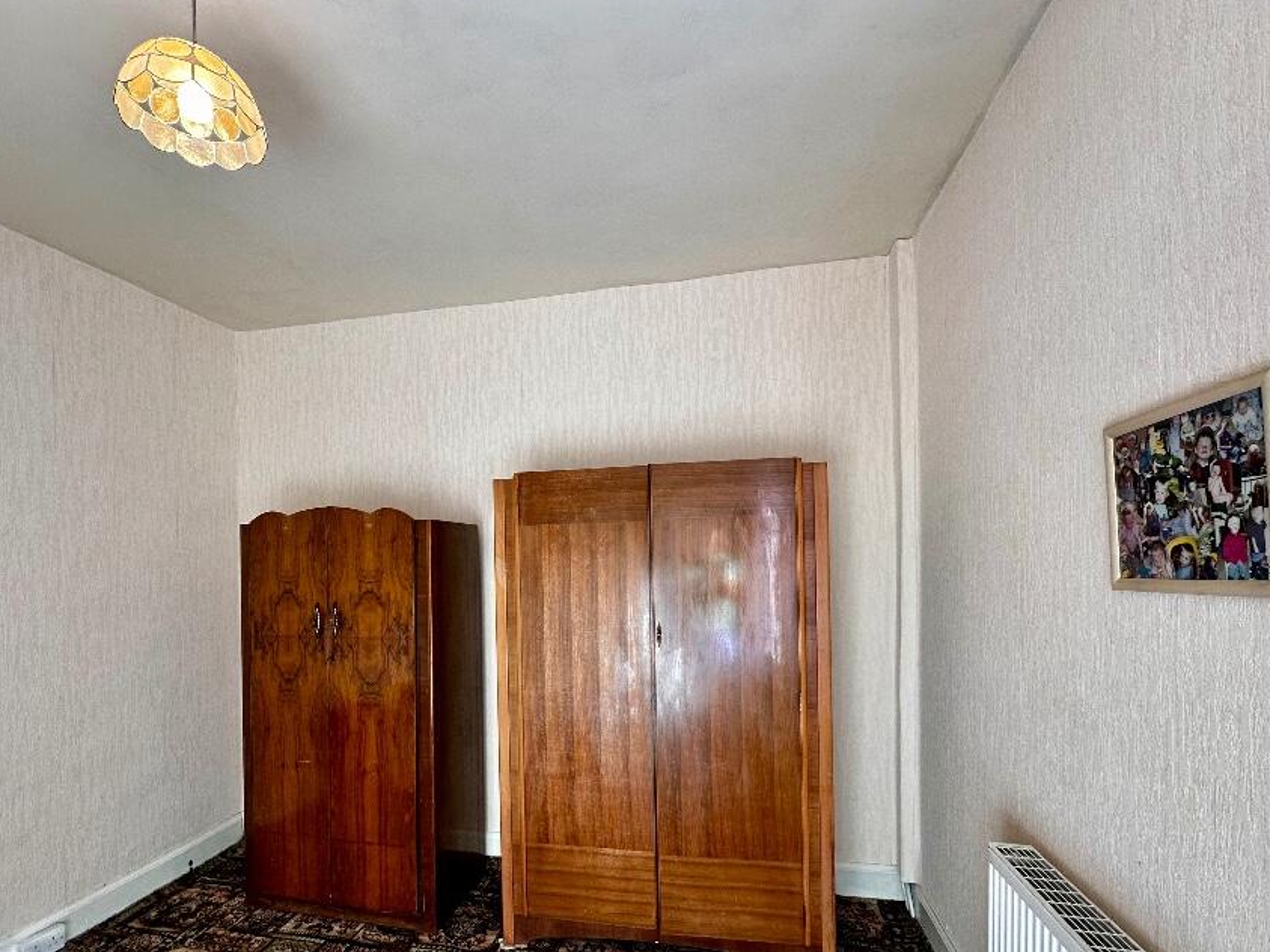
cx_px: 585
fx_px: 624
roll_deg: +1.3
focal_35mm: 17
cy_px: 568
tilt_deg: -0.2
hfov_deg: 90.9
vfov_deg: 74.0
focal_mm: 2.22
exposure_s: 1/100
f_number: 2.2
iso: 125
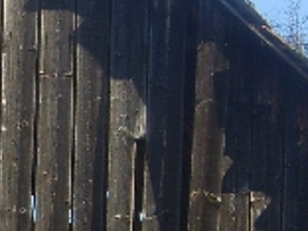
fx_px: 1593
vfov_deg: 8.3
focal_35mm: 179
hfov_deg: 10.8
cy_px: 192
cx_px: -95
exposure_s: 1/350
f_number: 2.8
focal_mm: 5.8
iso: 50
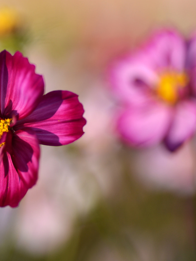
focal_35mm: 130
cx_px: 27
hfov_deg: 11.3
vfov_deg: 15.2
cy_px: 130
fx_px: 981
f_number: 3.8
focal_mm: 90
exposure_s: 1/4000
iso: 200
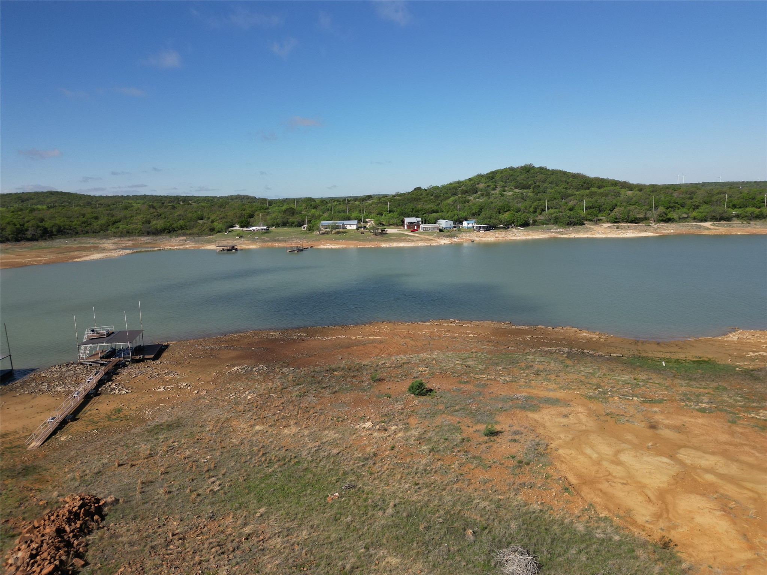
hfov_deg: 71.6
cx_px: 384
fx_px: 532
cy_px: 288
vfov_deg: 56.8
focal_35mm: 24
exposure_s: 1/90
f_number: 1.7
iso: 100
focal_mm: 6.72
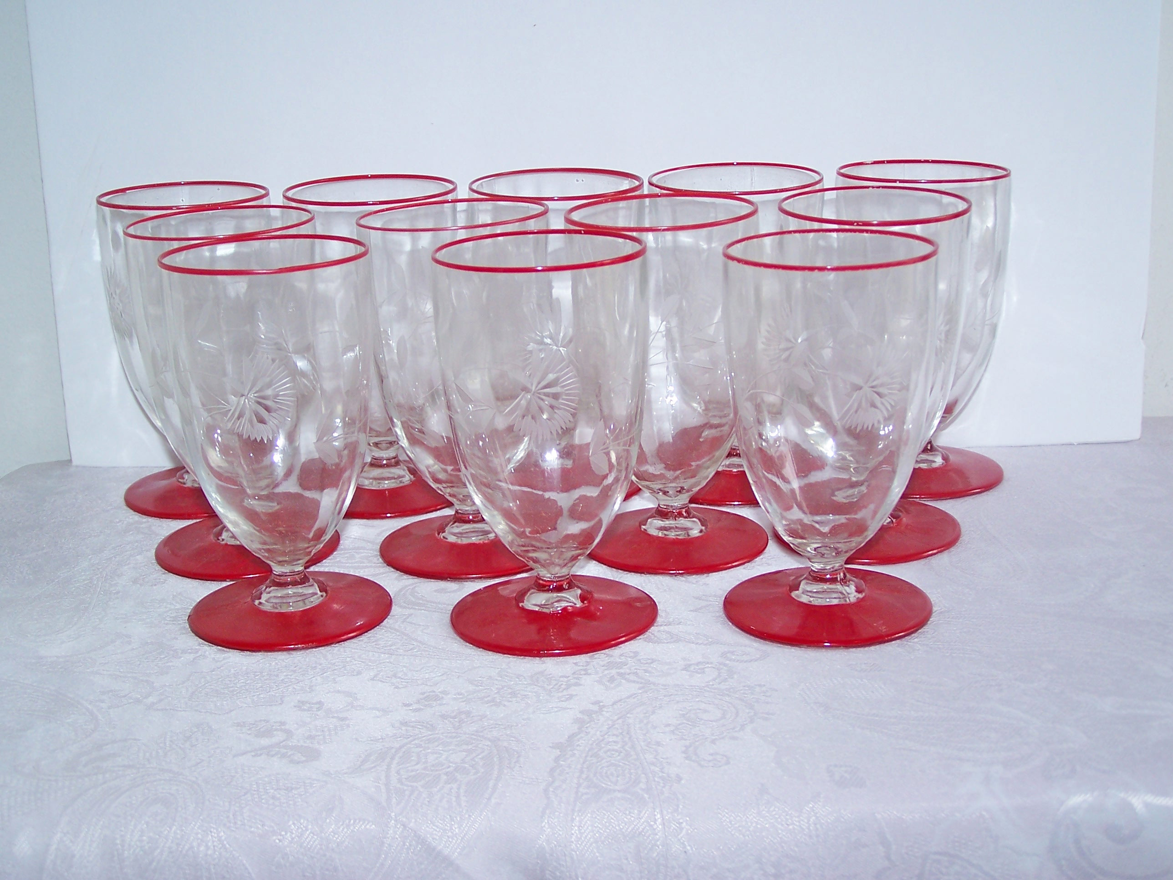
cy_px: 440
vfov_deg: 26.1
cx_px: 586
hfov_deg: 34.3
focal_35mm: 56
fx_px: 1898
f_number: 3.1
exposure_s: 1/30
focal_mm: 9.3
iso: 80
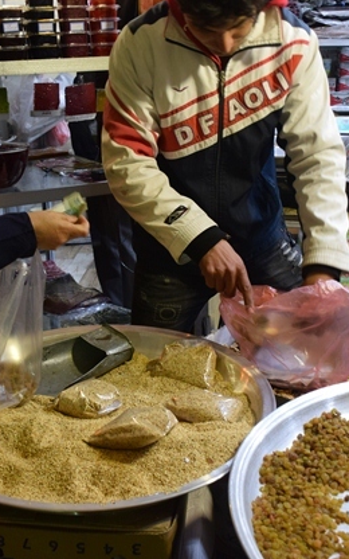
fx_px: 715
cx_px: 136
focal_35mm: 47
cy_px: 276
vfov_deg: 42.6
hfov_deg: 27.3
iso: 800
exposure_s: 1/40
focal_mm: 20
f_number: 5
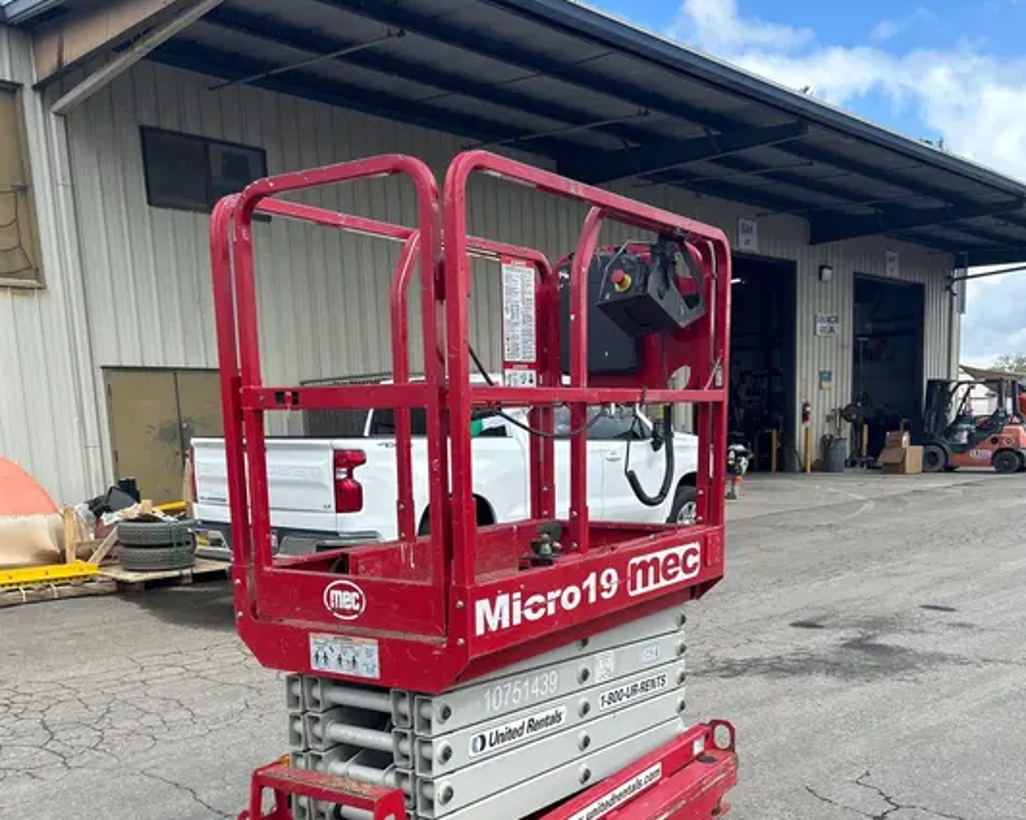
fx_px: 1062
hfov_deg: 51.6
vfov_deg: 41.0
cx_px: 511
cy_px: 613
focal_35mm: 35
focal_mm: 5.7
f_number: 1.5
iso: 50
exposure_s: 1/1597
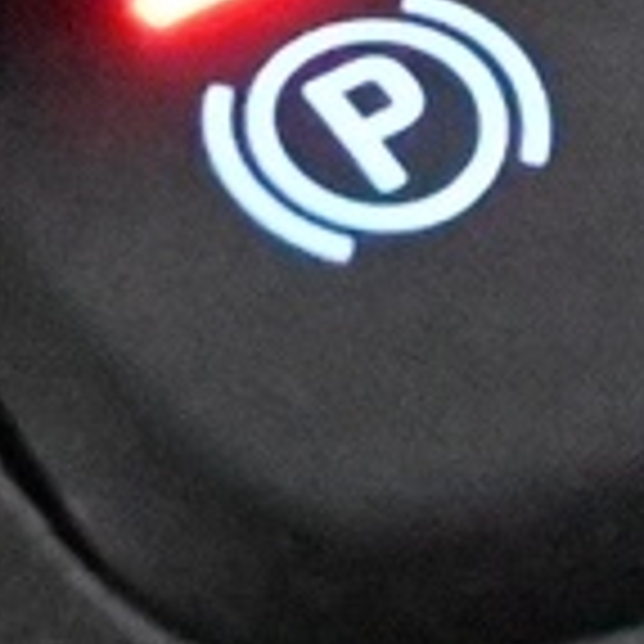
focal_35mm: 520
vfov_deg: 3.4
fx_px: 10945
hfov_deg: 3.4
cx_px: 694
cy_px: -189
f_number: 5.3
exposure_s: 1/60
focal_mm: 36
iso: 25600
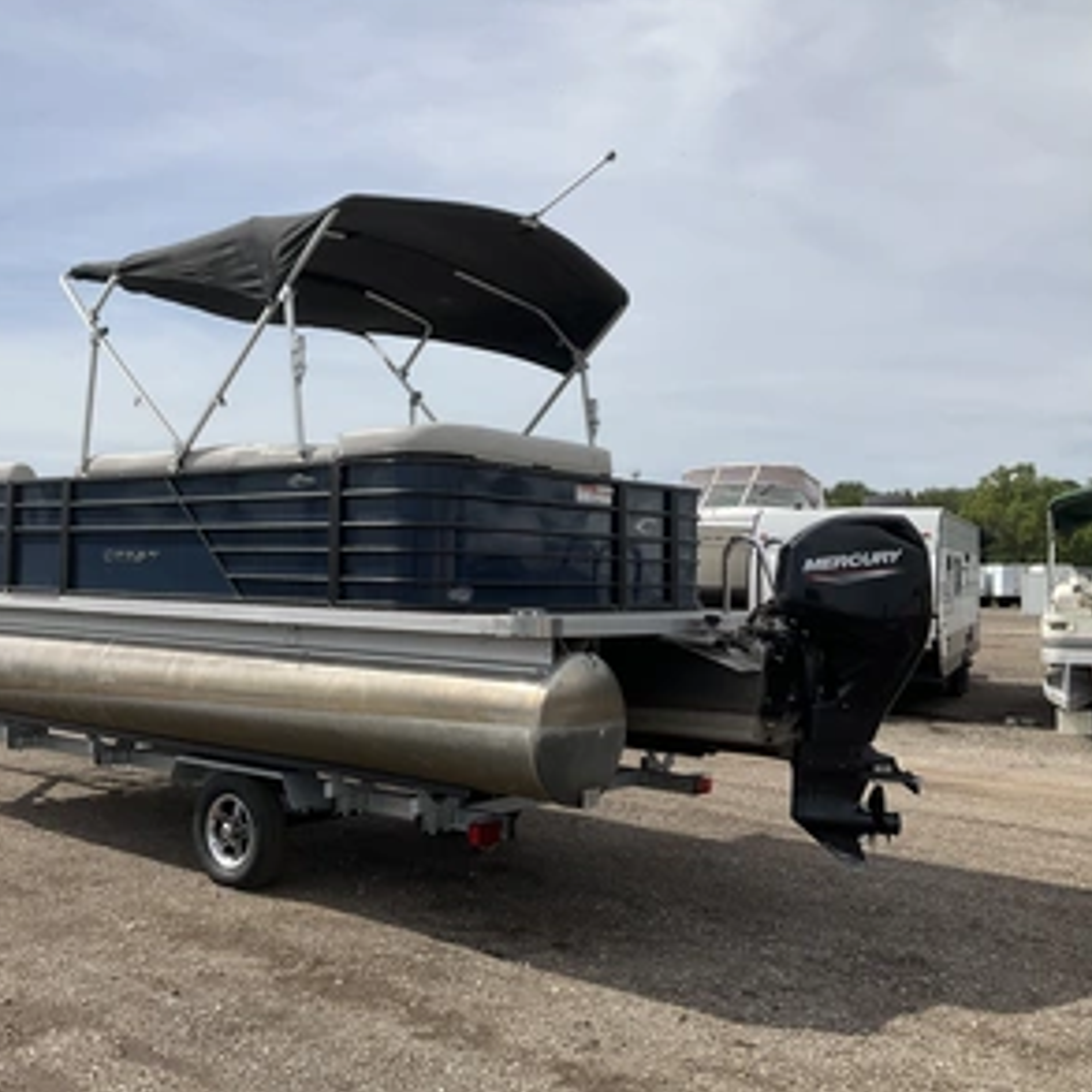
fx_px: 1249
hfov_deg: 47.0
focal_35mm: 35
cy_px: 537
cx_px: 447
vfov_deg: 47.2
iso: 25
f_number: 1.8
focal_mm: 3
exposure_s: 1/3125
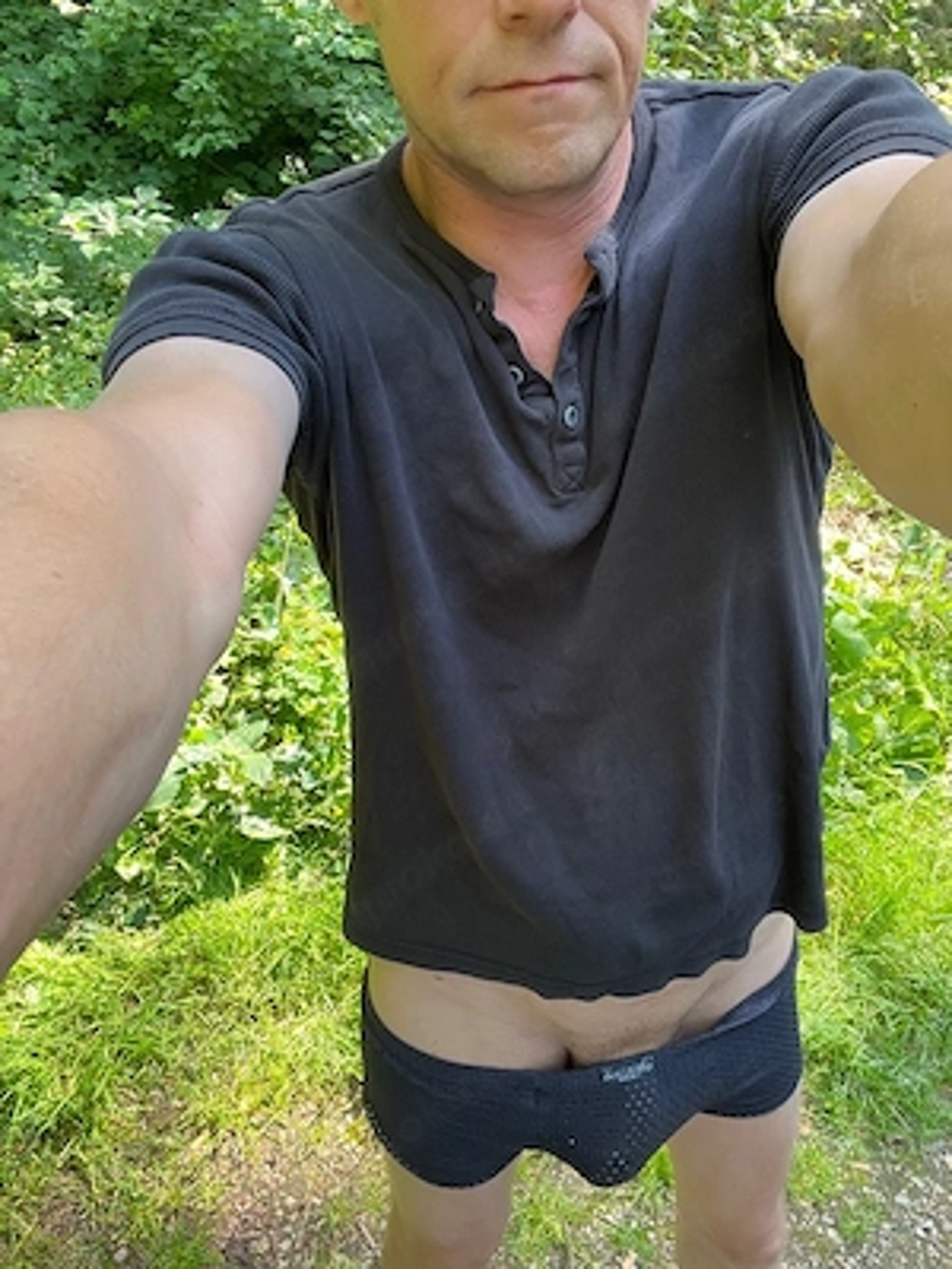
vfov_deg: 60.0
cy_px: 634
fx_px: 1100
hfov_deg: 46.8
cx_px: 476
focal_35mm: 30
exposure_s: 1/63
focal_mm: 2.71
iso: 100
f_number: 2.2
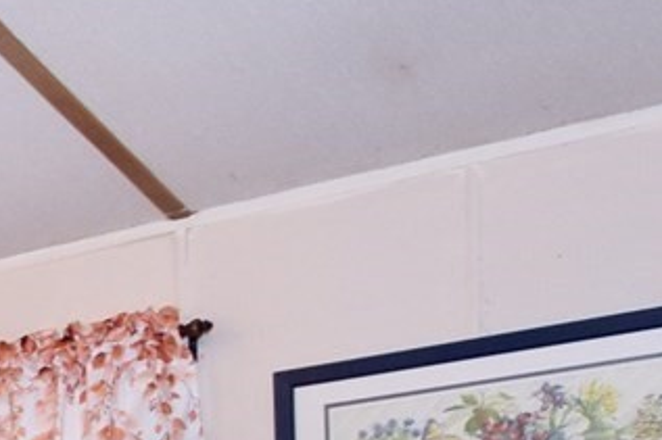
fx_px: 1783
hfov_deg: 13.8
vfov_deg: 12.9
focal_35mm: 97
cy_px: 768
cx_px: -986
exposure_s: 1/60
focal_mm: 10
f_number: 4
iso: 500
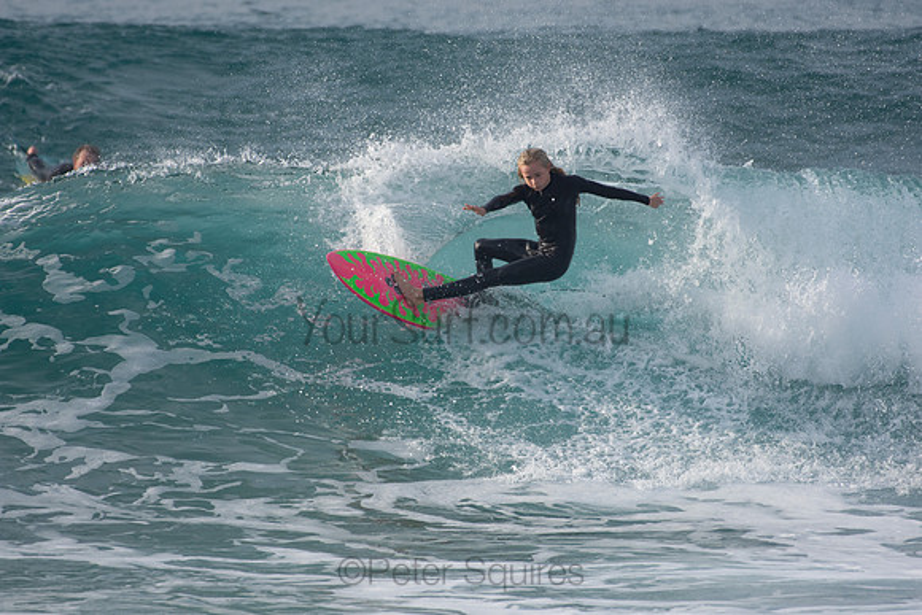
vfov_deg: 1.8
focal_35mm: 750
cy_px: 308
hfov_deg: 2.7
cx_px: 461
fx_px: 19212
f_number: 5.6
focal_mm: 500
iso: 450
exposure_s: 1/2000
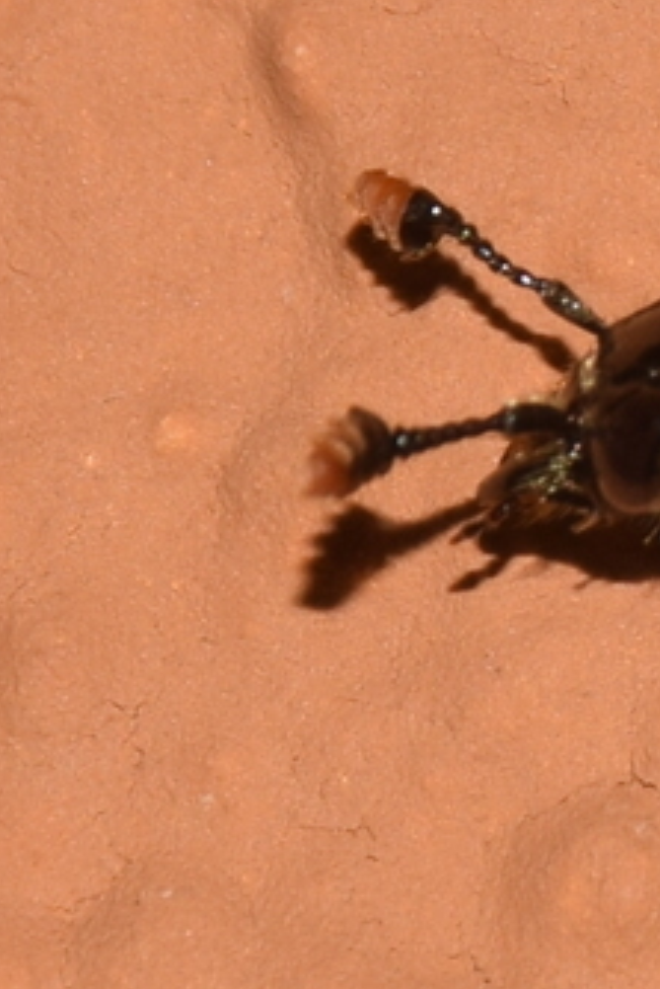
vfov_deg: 3.4
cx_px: 1178
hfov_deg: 2.3
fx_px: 16564
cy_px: 723
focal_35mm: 603
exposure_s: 1/160
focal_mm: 140
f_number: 13
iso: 100
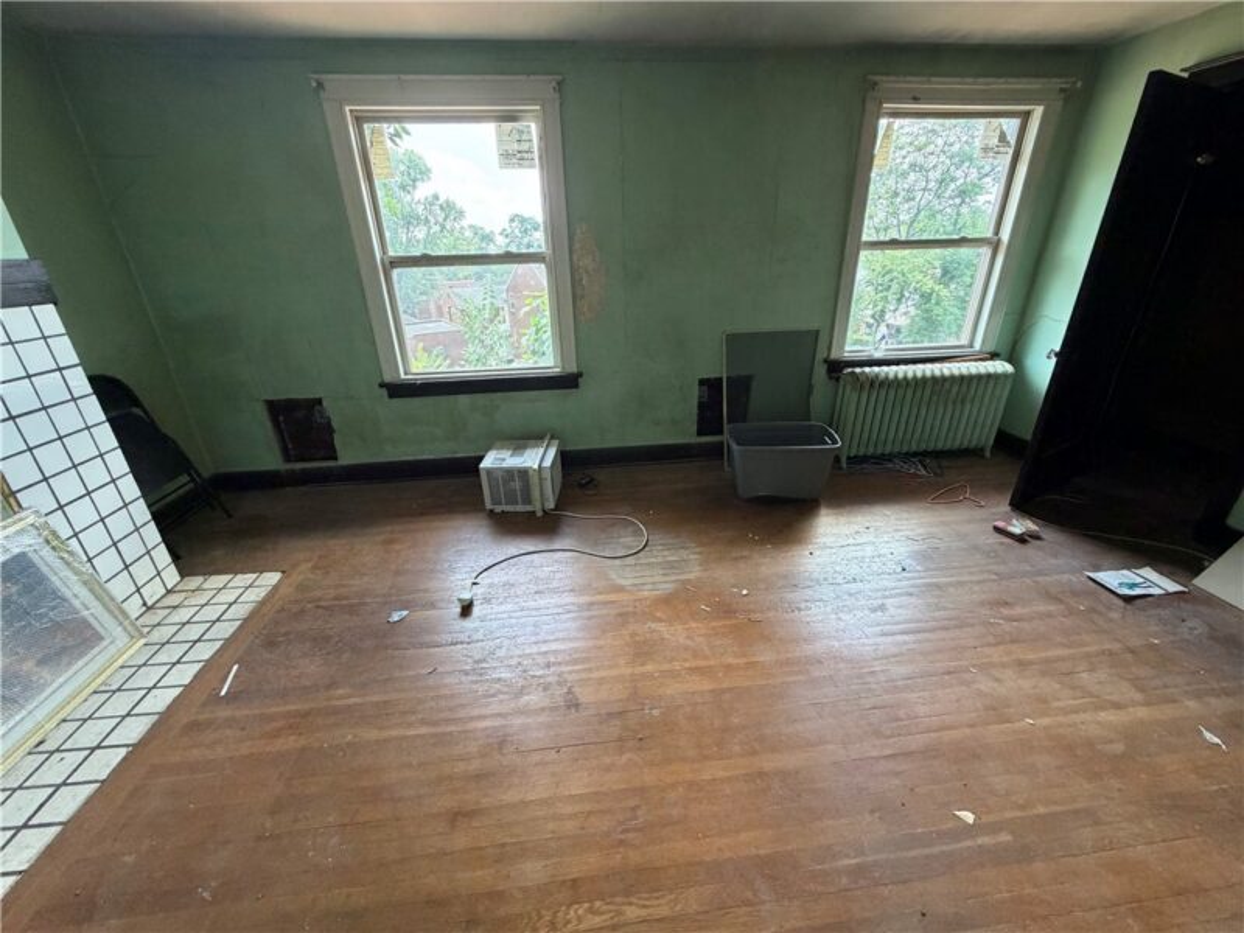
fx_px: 503
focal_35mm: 14
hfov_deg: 102.1
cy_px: 466
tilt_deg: -23.1
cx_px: 622
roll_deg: +1.8
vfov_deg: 85.7
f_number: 2.2
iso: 320
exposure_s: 1/91
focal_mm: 2.22
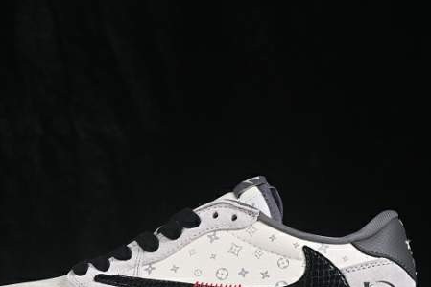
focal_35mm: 122
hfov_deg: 16.8
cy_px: 231
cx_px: 188
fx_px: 1460
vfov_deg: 11.2
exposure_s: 1/80
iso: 160
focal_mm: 50
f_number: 8
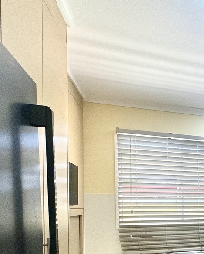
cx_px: 251
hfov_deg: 33.5
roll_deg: +0.5
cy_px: 213
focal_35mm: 35
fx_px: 264
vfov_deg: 47.8
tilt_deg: -0.4
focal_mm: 2.22
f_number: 2.2
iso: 100
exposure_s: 1/100
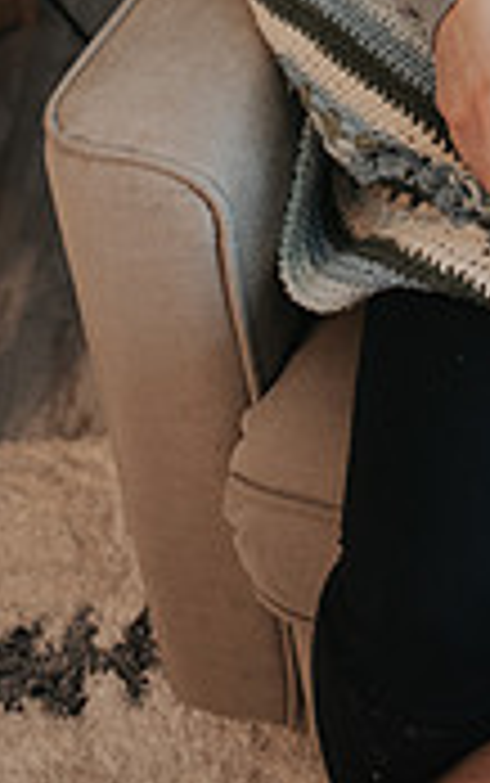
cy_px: -180
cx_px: 562
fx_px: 1962
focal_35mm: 92
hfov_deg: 13.9
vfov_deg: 20.9
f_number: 2.8
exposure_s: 1/250
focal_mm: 35
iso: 1000
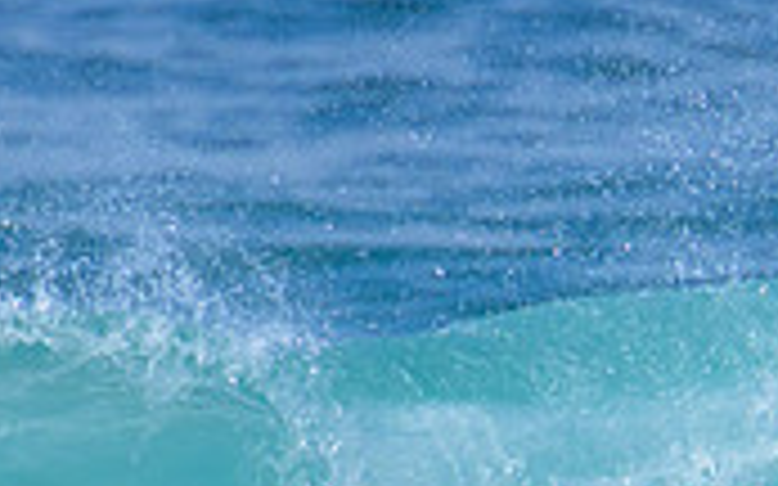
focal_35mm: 3746
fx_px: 79401
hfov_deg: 0.6
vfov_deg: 0.4
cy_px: 1008
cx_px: 1069
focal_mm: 800
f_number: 11
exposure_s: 1/2000
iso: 640
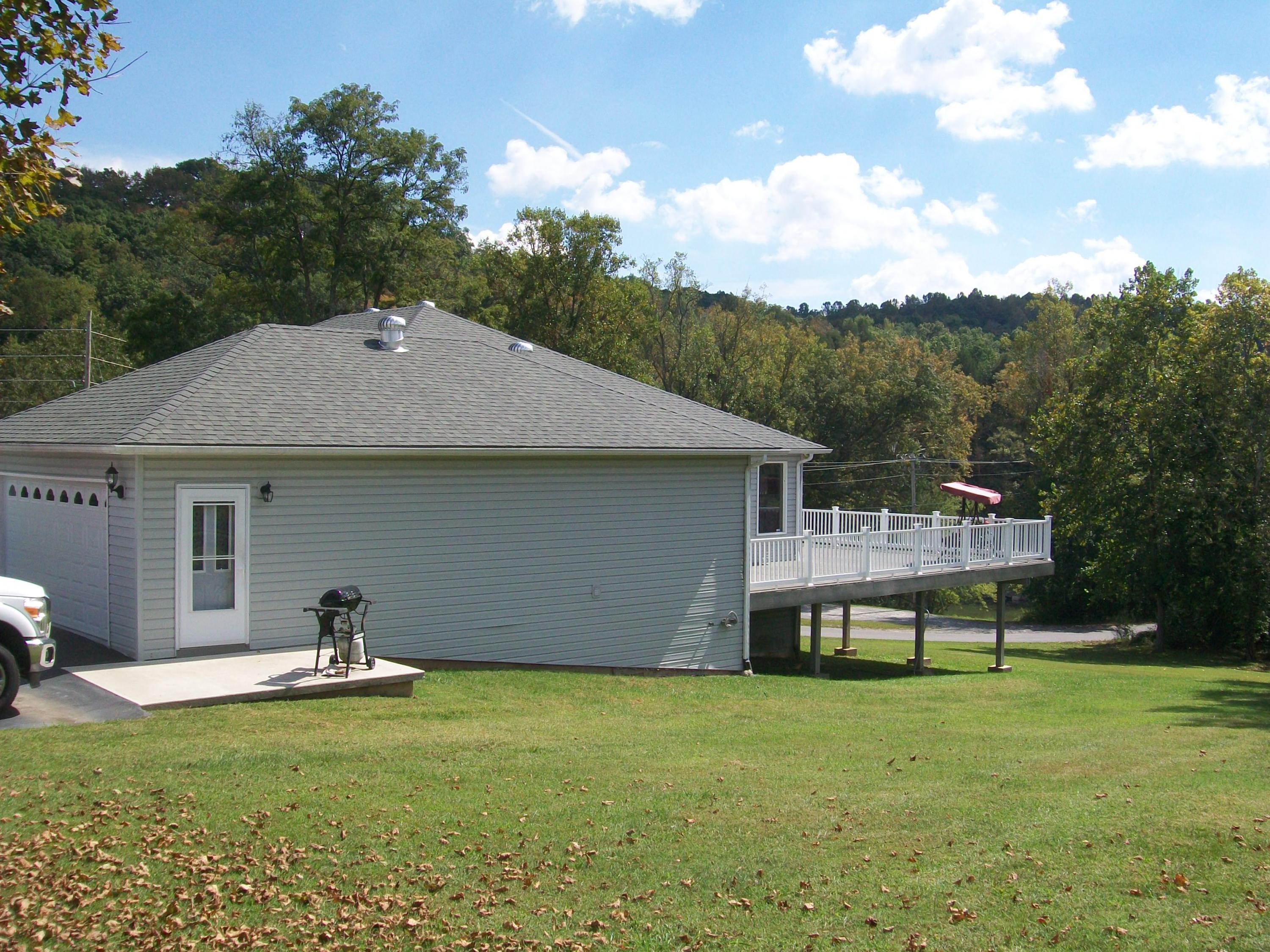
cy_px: 476
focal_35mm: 36
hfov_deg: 51.4
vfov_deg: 39.7
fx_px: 1321
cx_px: 635
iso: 64
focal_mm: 6
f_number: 4.8
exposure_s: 1/400
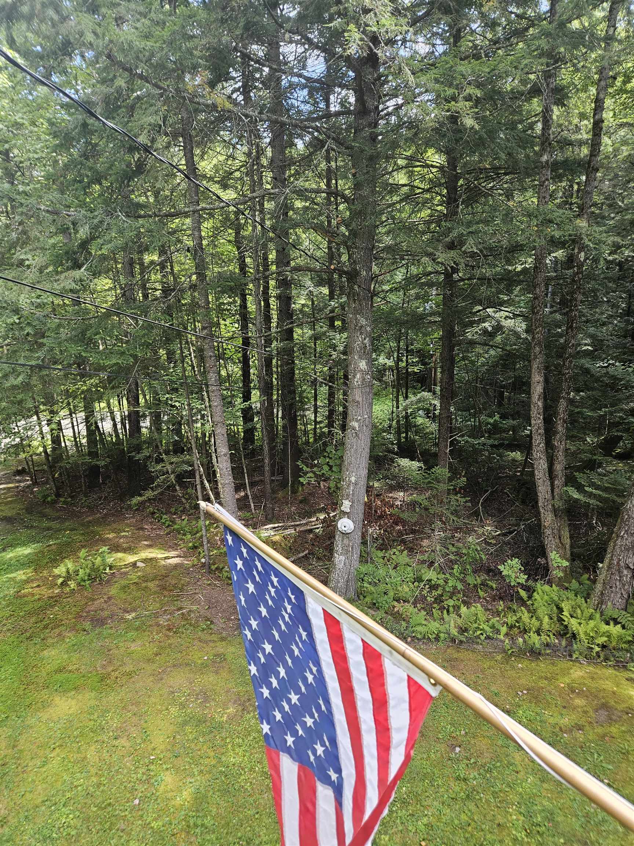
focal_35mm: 23
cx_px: 317
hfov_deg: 58.9
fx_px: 562
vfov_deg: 73.9
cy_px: 423
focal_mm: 5.4
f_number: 1.8
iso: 50
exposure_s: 1/120
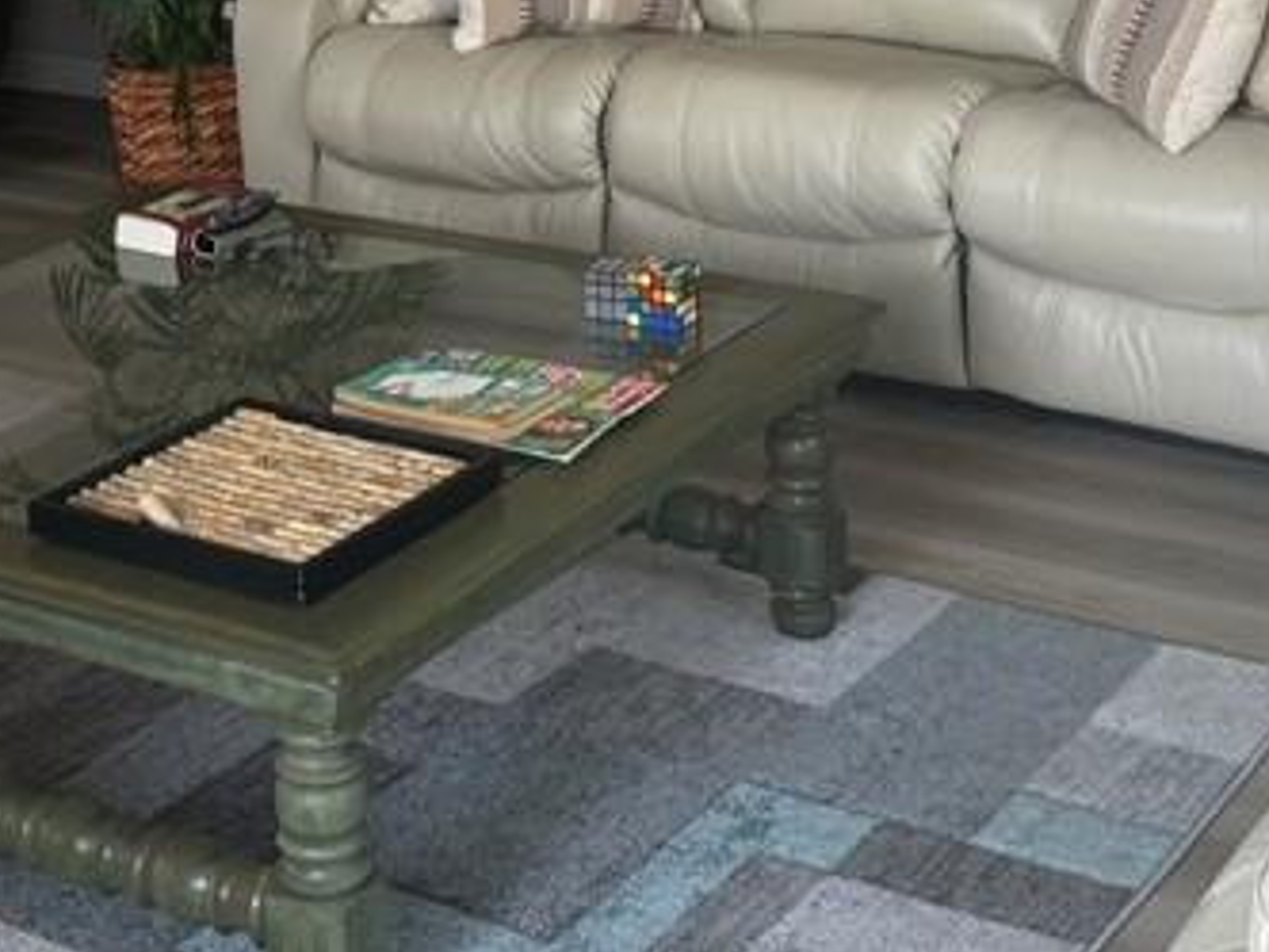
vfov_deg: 18.6
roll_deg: +0.8
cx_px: 489
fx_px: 2713
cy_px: -256
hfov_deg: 26.3
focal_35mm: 74
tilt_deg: -6.7
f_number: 1.78
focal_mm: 6.76
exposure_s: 1/60
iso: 125
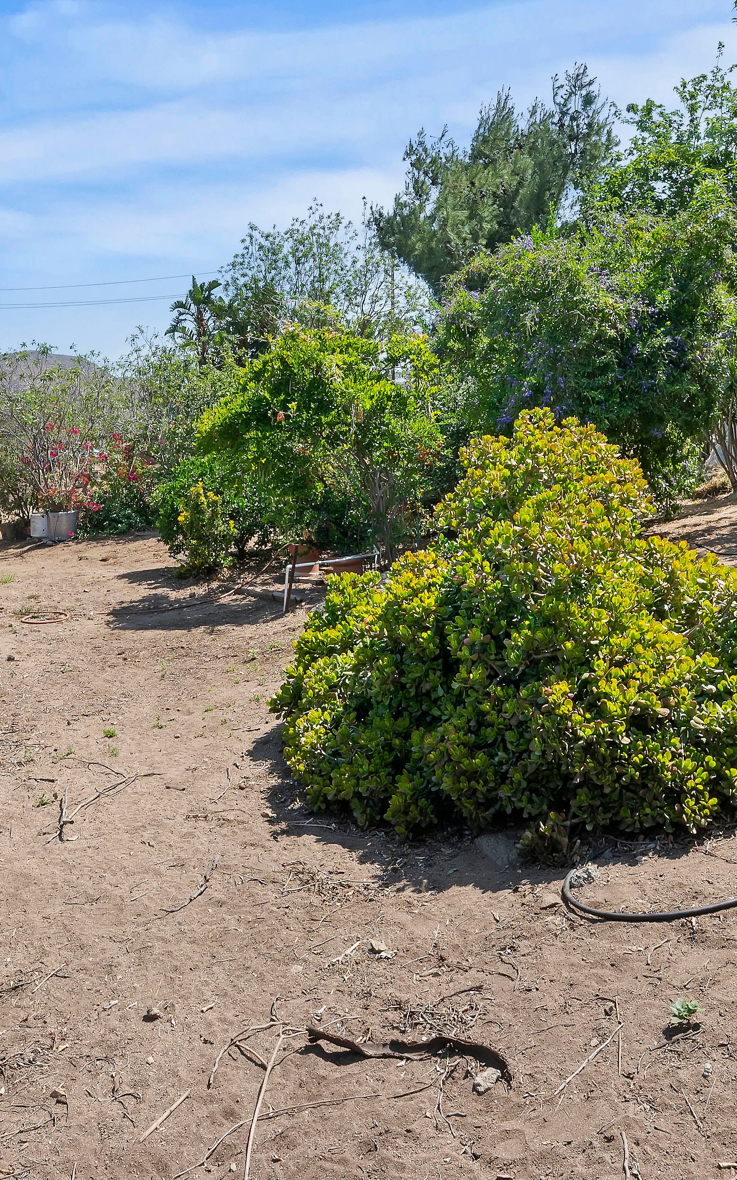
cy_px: 506
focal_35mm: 28
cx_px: 317
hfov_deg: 44.4
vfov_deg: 66.2
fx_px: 900
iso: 500
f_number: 20
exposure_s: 1/125
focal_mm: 14
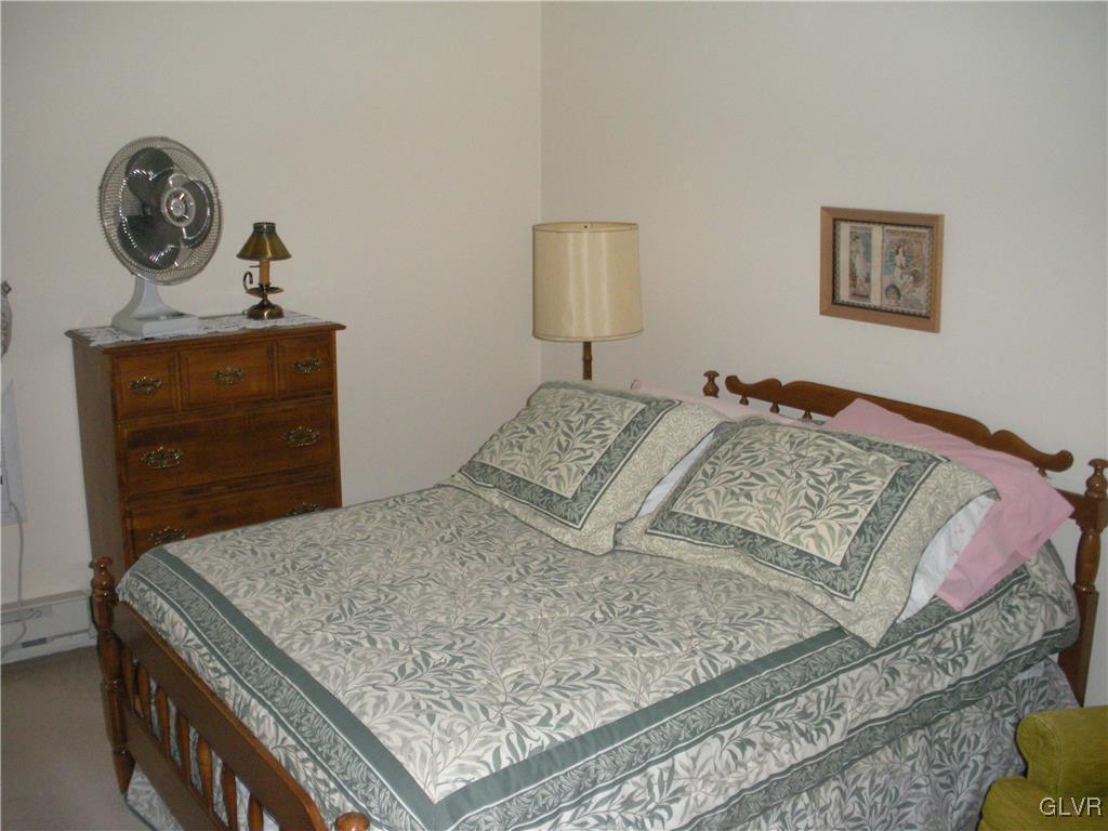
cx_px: 554
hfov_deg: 51.4
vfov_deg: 39.7
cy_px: 416
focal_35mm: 36
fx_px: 1152
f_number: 3.5
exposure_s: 1/60
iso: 322
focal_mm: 6.3
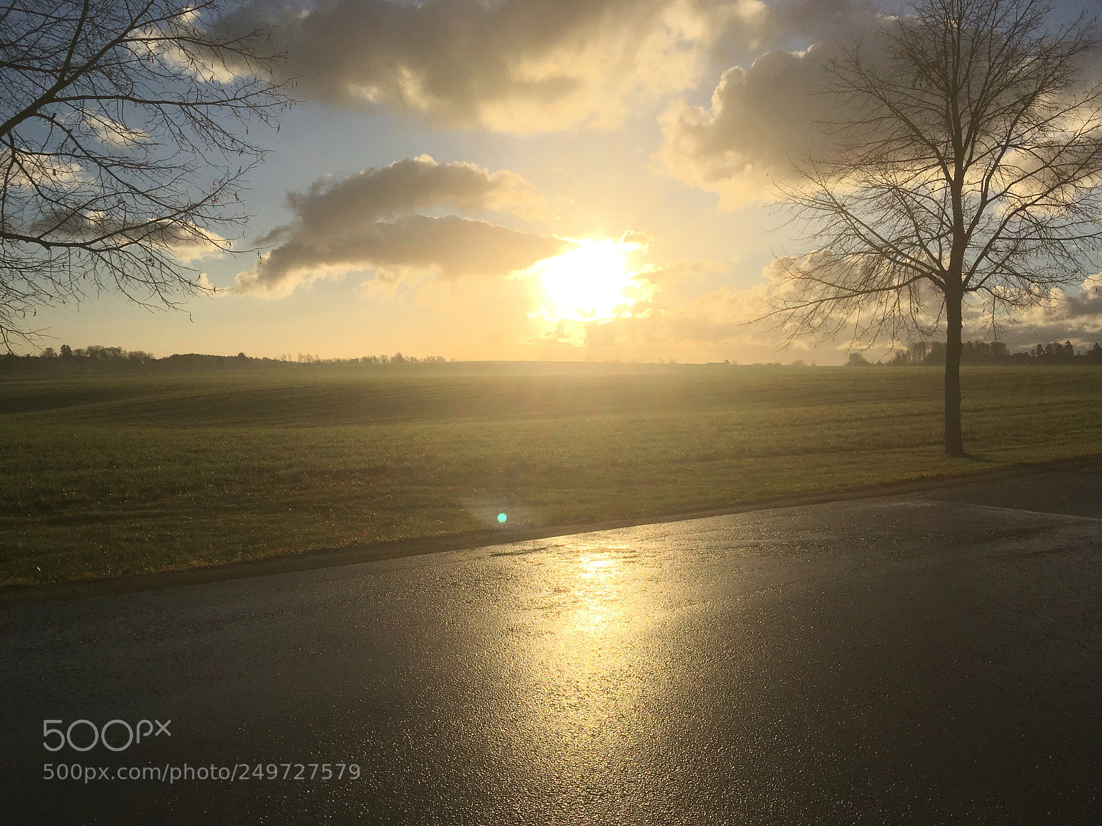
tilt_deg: -2.8
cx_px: 551
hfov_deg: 61.7
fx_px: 923
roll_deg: +1.0
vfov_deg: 48.2
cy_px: 413
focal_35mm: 29
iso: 25
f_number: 2.2
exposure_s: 1/9615
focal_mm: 4.15
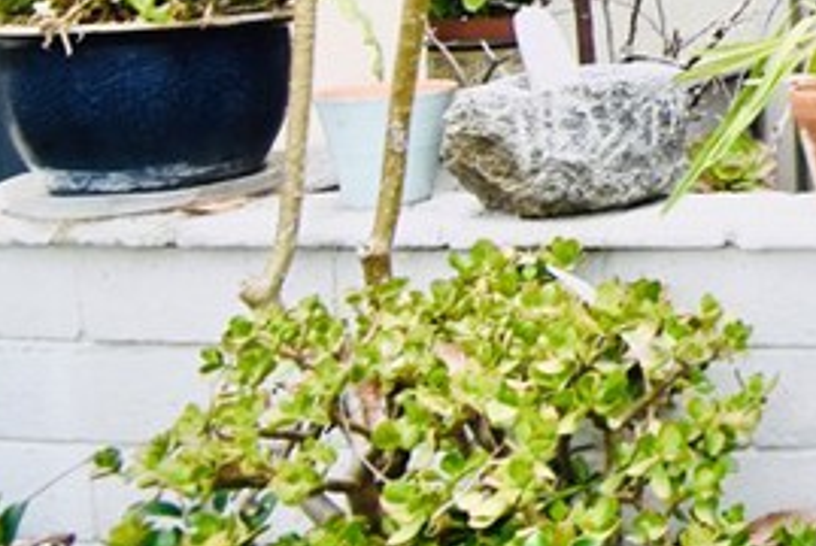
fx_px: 1293
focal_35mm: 57
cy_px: -99
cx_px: 1429
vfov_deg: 22.1
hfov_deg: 22.5
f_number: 5.6
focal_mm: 10
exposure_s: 1/125
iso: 400
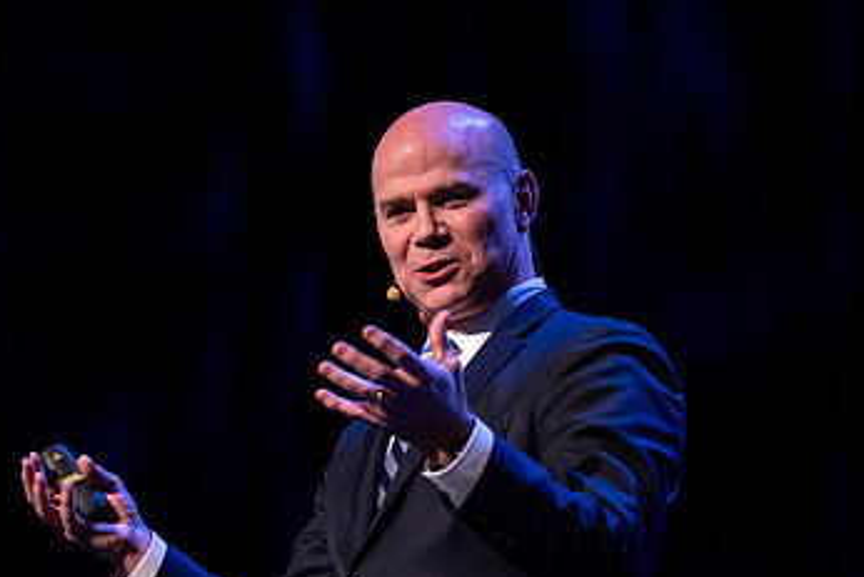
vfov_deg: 4.1
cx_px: 252
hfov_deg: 6.1
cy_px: 356
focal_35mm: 335
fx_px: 8043
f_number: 2.8
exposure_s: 1/60
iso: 640
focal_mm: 200
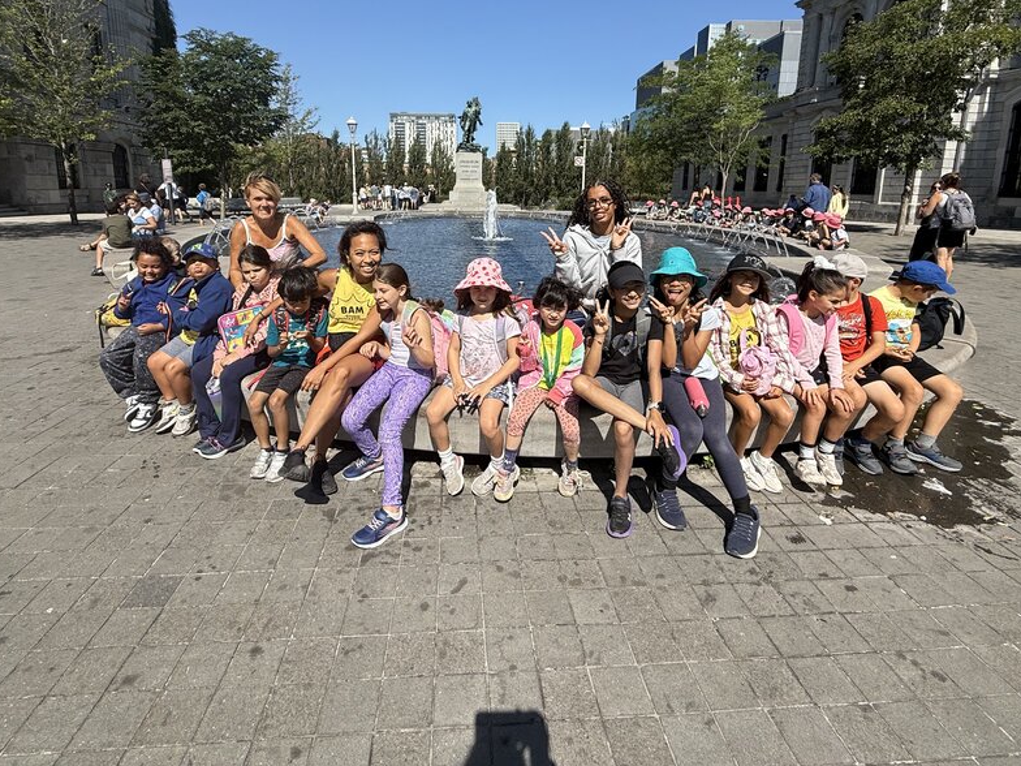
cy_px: 281
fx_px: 531
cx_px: 496
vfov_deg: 70.3
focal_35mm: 18
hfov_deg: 87.7
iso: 50
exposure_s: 1/2237
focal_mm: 2.22
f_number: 2.2
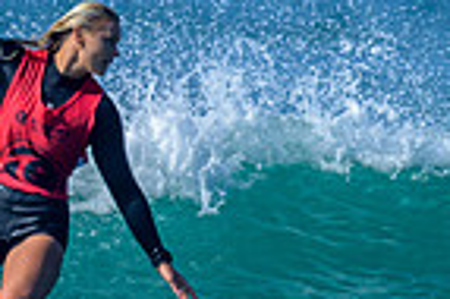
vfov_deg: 0.3
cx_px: 94
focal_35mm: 4477
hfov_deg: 0.5
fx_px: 55898
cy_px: 363
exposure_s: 1/2000
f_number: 6.3
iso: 200
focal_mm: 800
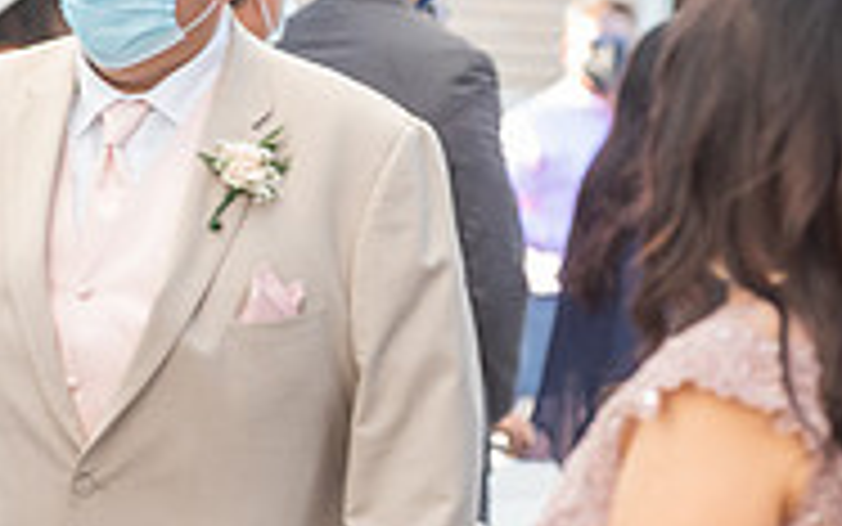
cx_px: 5
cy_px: 429
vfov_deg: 2.4
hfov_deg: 3.9
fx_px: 12349
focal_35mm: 538
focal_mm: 170
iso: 640
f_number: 5.6
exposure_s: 1/125
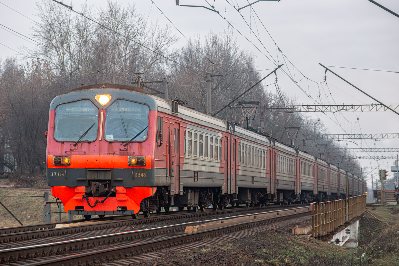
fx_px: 1662
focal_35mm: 150
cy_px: 133
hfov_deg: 13.7
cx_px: 200
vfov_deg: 9.1
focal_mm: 100
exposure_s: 1/100
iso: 1600
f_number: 5.6
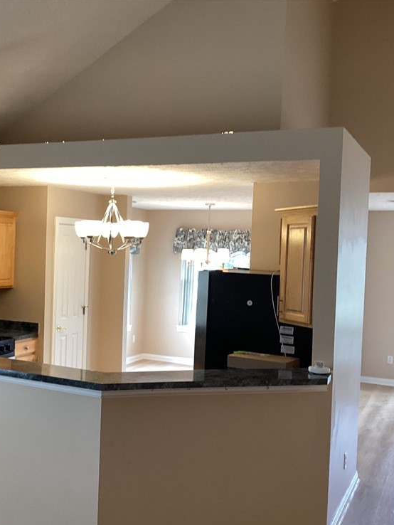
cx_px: 81
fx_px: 652
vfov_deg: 43.8
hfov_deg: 32.7
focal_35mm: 43
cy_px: 270
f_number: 2.4
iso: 125
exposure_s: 1/50
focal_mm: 3.3
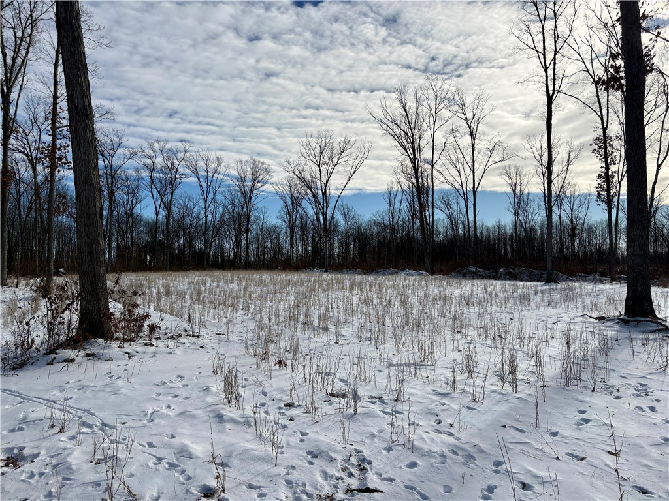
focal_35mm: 26
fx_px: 502
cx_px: 334
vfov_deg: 53.1
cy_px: 250
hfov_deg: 67.3
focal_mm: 5.96
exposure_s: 1/10101
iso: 40
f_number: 1.6
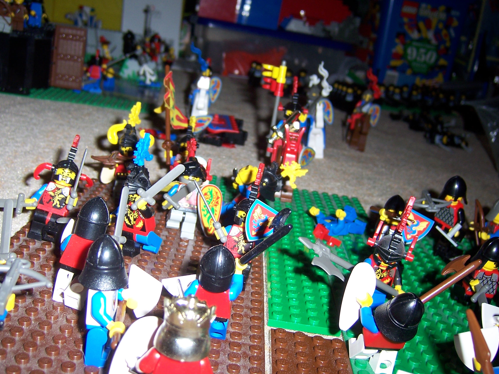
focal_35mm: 40
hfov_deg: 46.8
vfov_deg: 35.9
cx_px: 247
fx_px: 577
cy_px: 172
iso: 80
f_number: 2.8
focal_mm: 6.2
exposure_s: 1/60
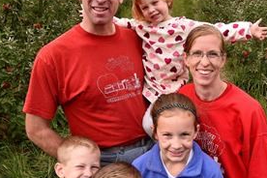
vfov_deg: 33.4
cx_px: 178
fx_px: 297
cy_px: 87
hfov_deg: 47.7
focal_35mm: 40
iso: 500
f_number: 8
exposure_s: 1/500
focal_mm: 17
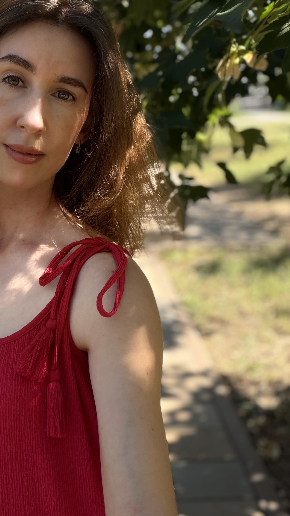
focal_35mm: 42
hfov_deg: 27.8
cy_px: 188
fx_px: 574
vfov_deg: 47.8
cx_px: 56
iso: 25
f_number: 1.9
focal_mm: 2.71
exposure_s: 1/176
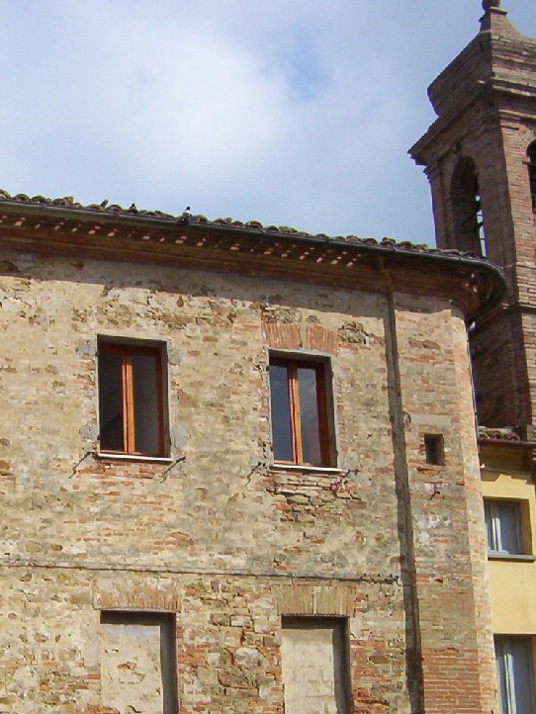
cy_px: 564
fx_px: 1217
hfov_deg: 24.6
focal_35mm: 59
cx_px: 134
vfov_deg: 31.9
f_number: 5.24
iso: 100
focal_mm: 5.54
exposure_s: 1/827
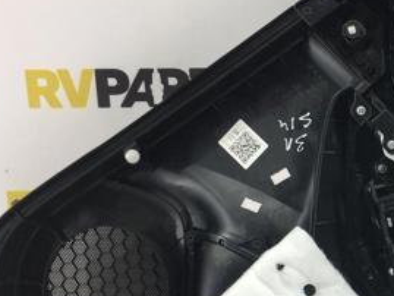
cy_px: 217
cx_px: 426
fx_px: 786
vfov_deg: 21.2
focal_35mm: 69
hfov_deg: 26.1
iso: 32
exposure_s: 1/50
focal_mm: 4.15
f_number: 2.2
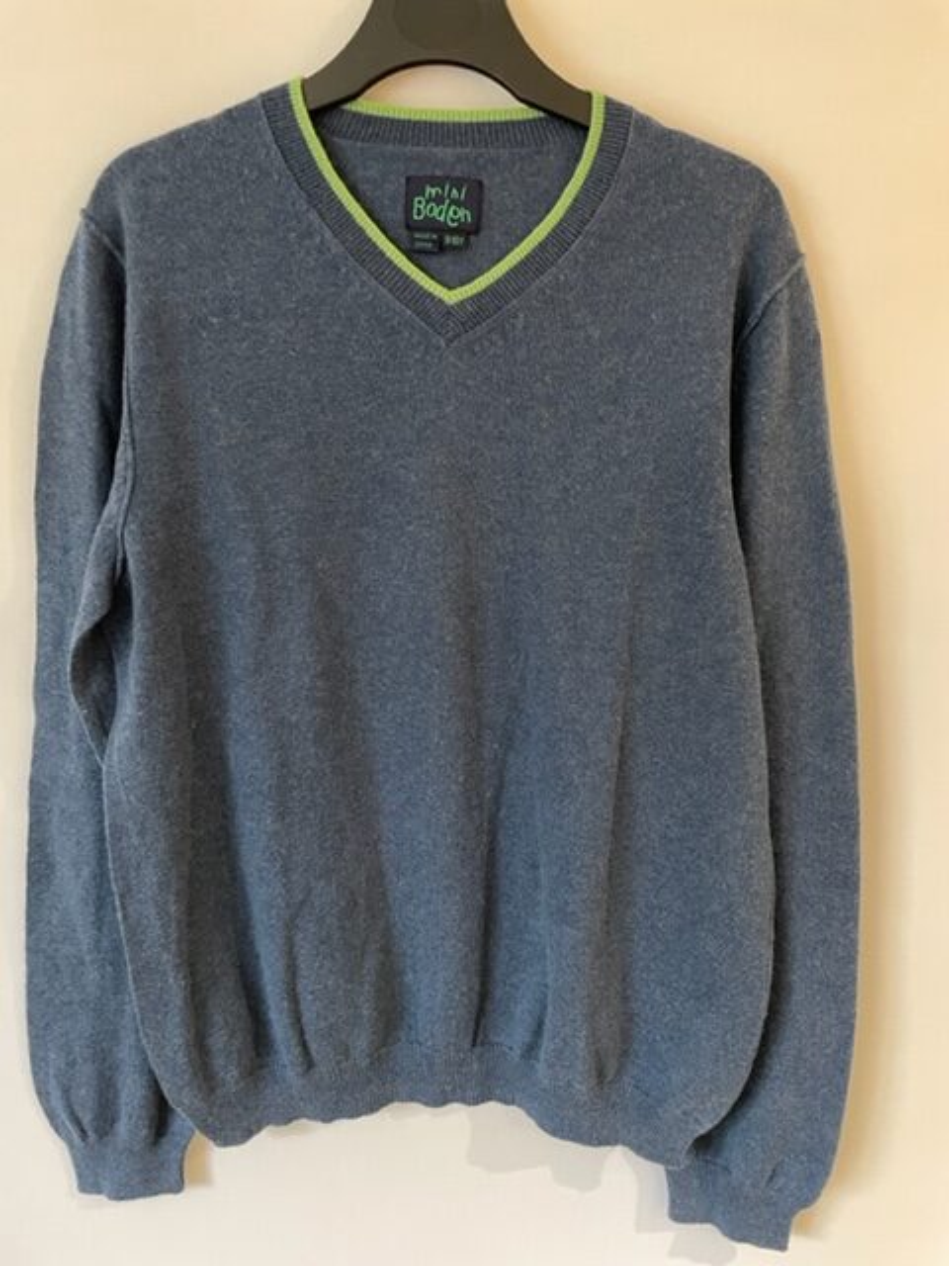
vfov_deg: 67.3
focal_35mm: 26
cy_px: 633
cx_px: 474
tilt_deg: -10.7
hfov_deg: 53.1
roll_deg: -0.4
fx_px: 950
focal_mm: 4.2
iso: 500
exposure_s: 1/25
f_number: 1.6
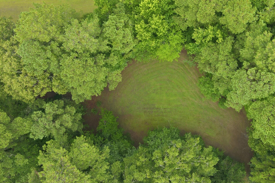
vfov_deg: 39.8
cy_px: 74
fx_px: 252
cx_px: 179
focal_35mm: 33
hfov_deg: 56.2
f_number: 2.8
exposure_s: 1/80
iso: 100
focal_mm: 4.5
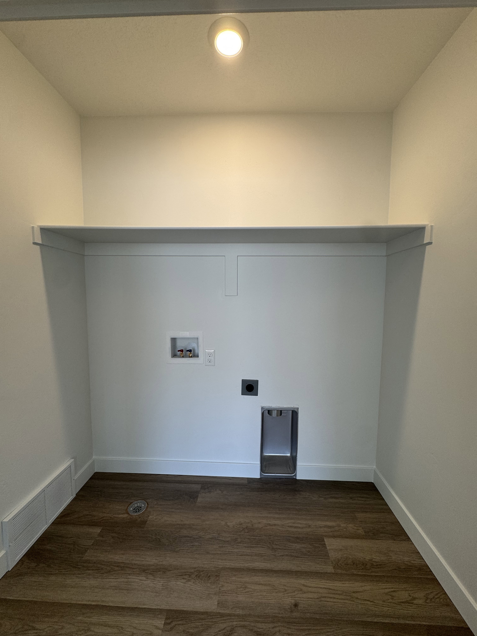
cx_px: 238
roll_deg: -0.7
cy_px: 318
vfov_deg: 102.1
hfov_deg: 85.7
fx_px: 257
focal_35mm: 14
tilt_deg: -4.8
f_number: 2.2
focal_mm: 2.22
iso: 80
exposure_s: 1/120
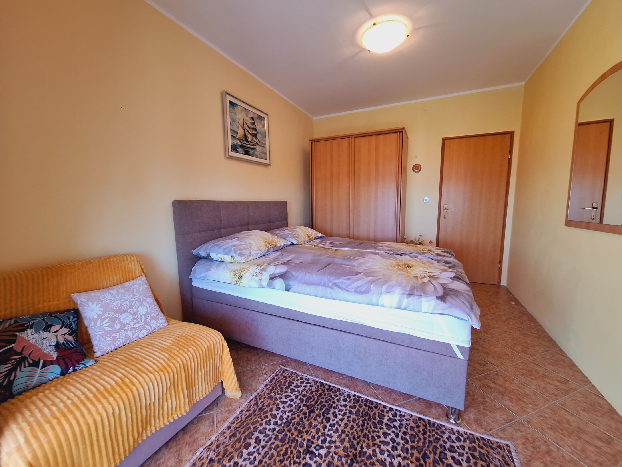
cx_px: 311
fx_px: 234
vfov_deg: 89.9
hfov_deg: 106.2
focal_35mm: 13
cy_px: 234
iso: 64
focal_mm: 1.74
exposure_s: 1/40
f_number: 2.2
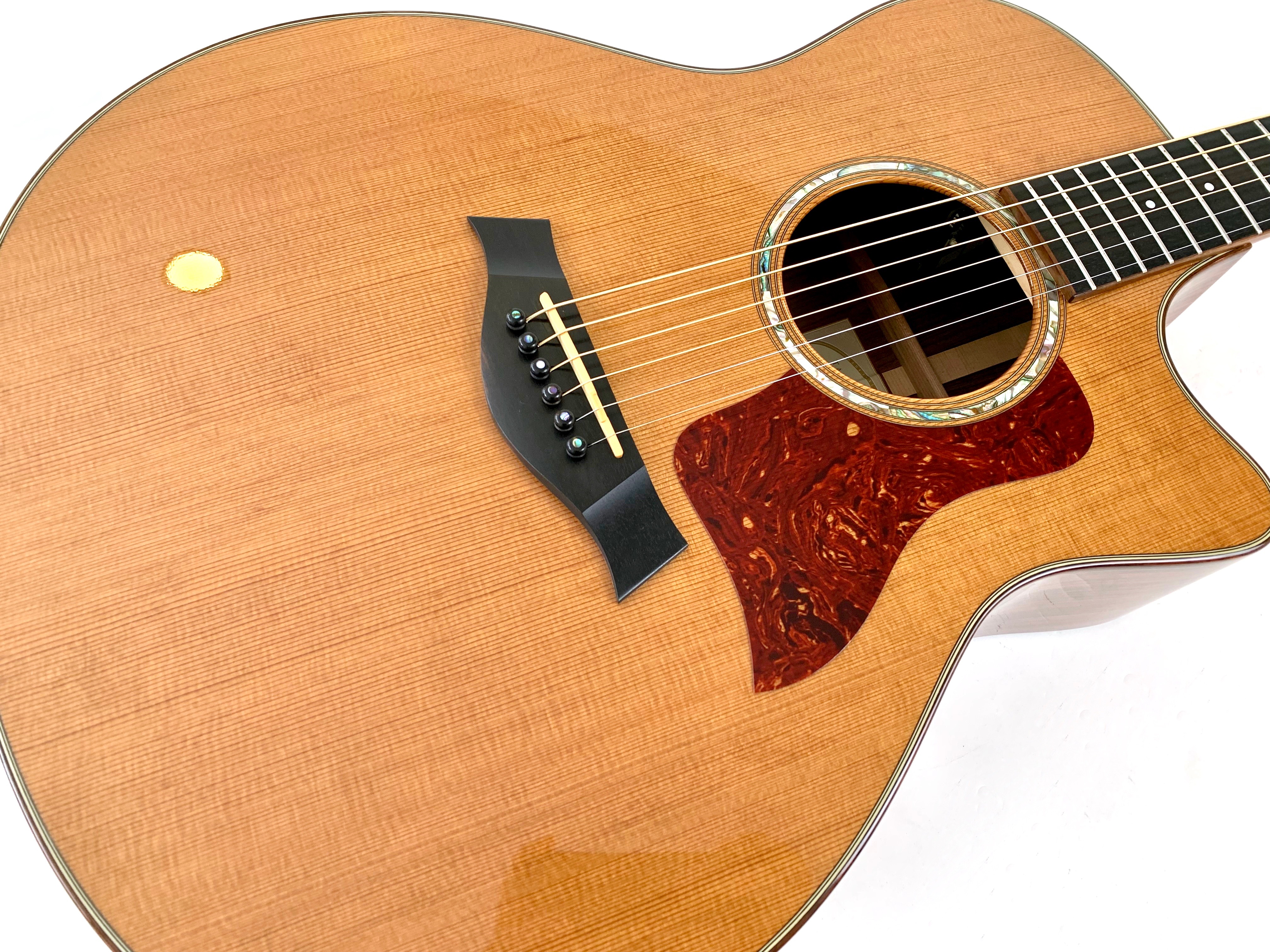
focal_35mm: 26
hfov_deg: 67.3
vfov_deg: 53.1
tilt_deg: -69.4
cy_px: 476
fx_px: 954
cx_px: 635
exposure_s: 1/100
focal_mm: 4.25
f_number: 1.8
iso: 64
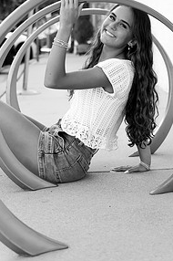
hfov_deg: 16.0
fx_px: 614
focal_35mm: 85
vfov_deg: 23.8
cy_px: 85
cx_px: 108
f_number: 4
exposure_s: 1/1600
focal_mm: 54
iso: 1600
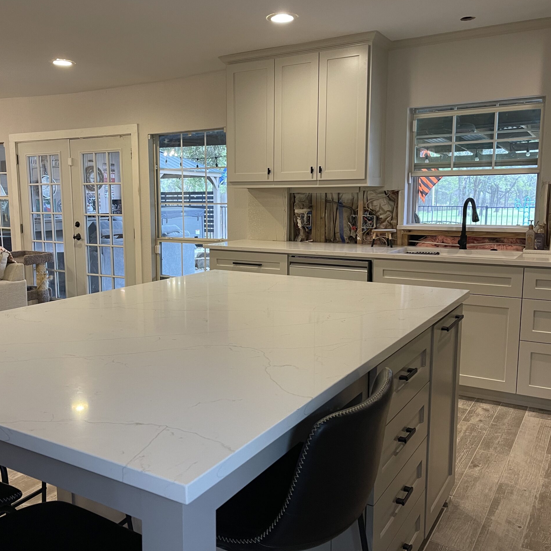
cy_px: 272
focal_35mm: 30
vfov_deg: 54.0
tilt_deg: -8.8
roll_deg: +0.2
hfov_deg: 54.0
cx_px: 251
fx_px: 540
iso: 160
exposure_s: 1/60
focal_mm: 5.1
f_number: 1.6
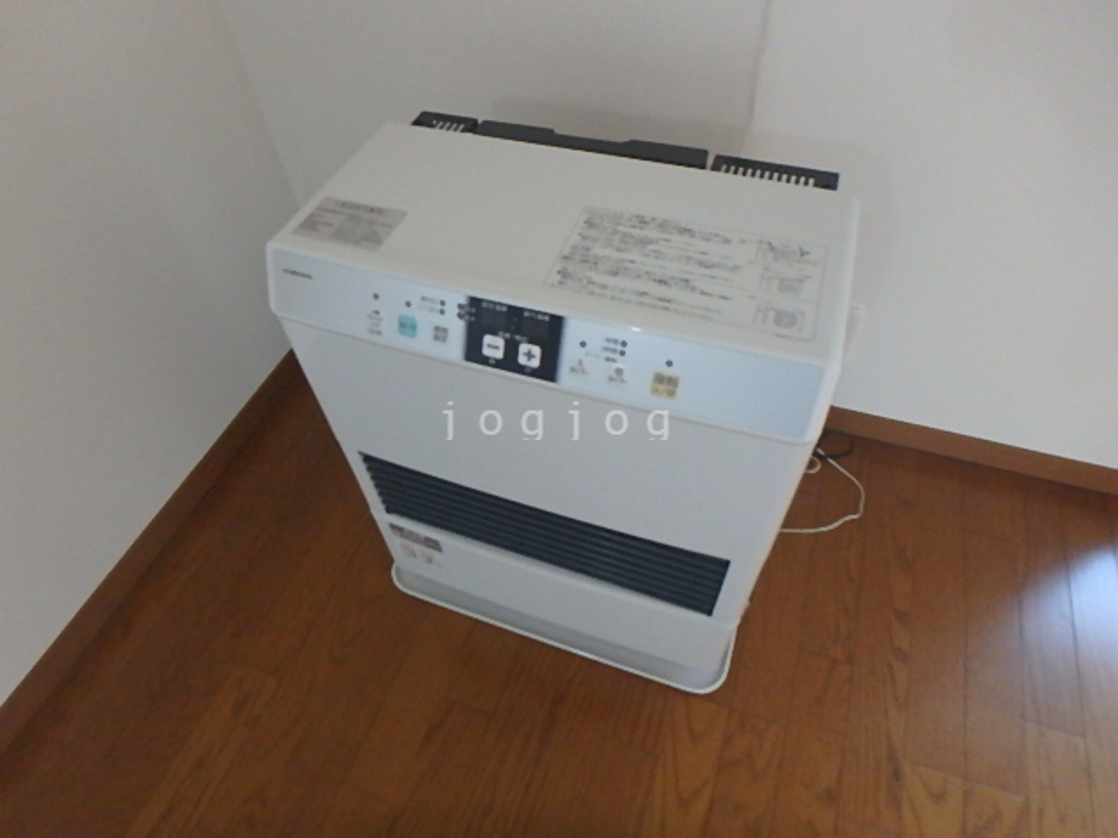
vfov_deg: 63.4
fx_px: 678
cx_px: 559
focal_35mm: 21
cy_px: 419
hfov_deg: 79.0
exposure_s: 1/25
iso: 800
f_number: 3.5
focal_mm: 3.7
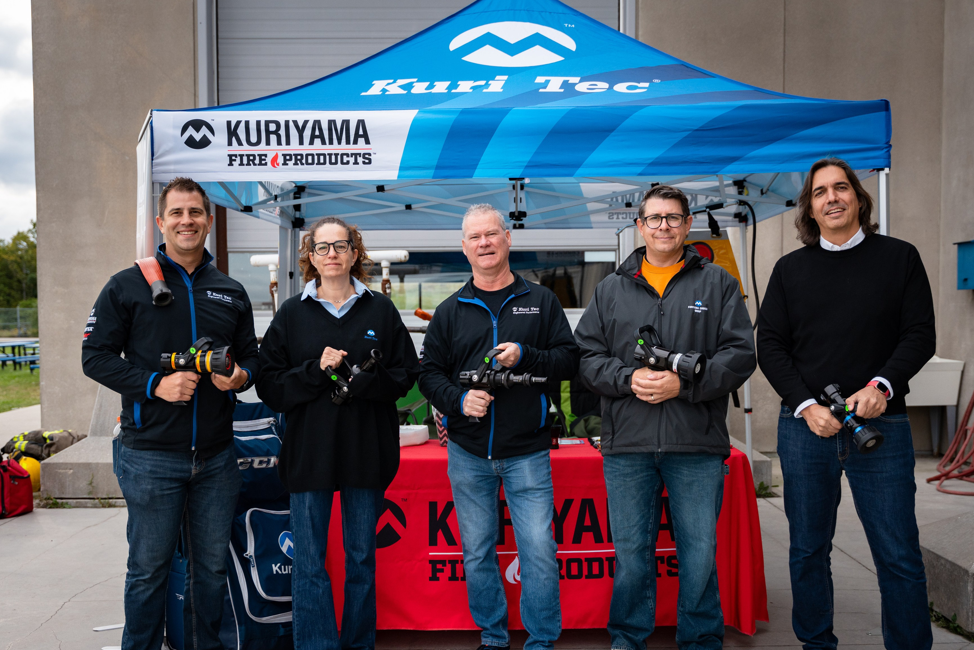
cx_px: 492
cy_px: 374
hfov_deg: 45.4
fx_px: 1164
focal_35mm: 43
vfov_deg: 31.2
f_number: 2.8
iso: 640
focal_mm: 35
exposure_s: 1/2000
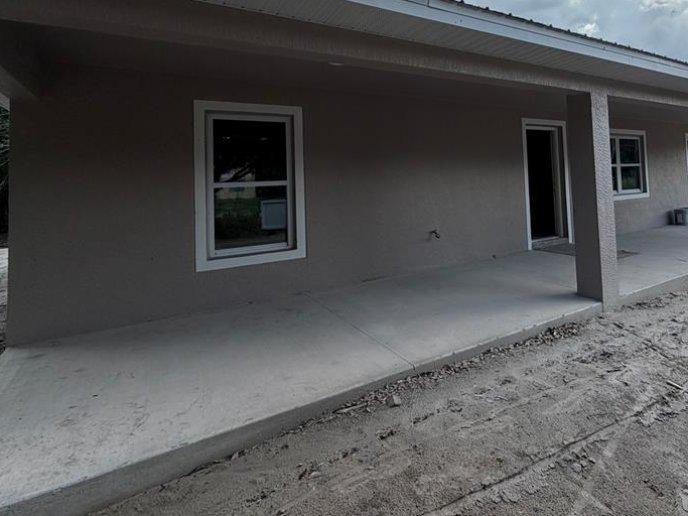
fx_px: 417
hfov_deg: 77.8
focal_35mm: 21
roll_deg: +2.7
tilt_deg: +2.6
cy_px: 160
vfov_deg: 61.4
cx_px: 424
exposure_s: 1/770
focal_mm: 2.22
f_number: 2.2
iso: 32
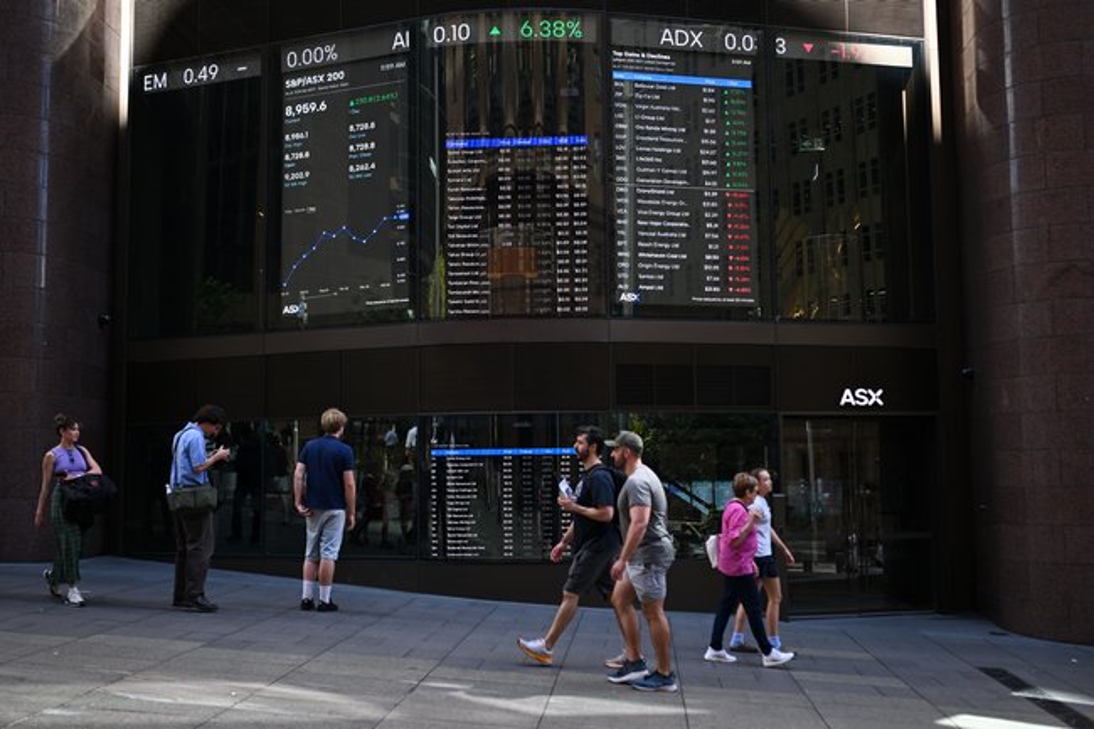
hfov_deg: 54.4
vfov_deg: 37.8
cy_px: 364
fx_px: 1063
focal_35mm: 35
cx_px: 547
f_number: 1.8
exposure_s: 1/1600
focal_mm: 35
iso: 250
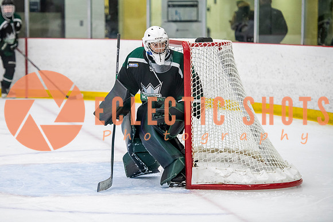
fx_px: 1434
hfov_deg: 13.2
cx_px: 141
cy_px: 94
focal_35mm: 155
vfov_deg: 8.9
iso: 3200
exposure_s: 1/640
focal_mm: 130
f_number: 3.2
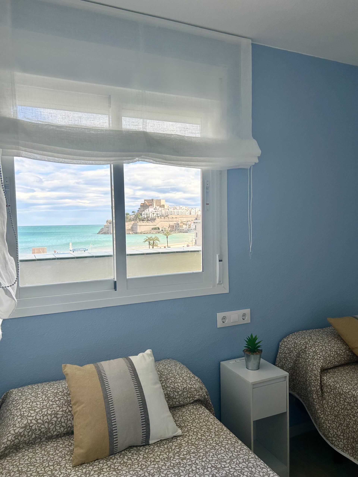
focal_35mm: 26
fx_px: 359
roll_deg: +0.6
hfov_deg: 53.1
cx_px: 179
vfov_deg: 67.3
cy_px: 238
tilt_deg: -3.0
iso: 50
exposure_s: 1/705
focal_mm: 5.7
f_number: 1.5
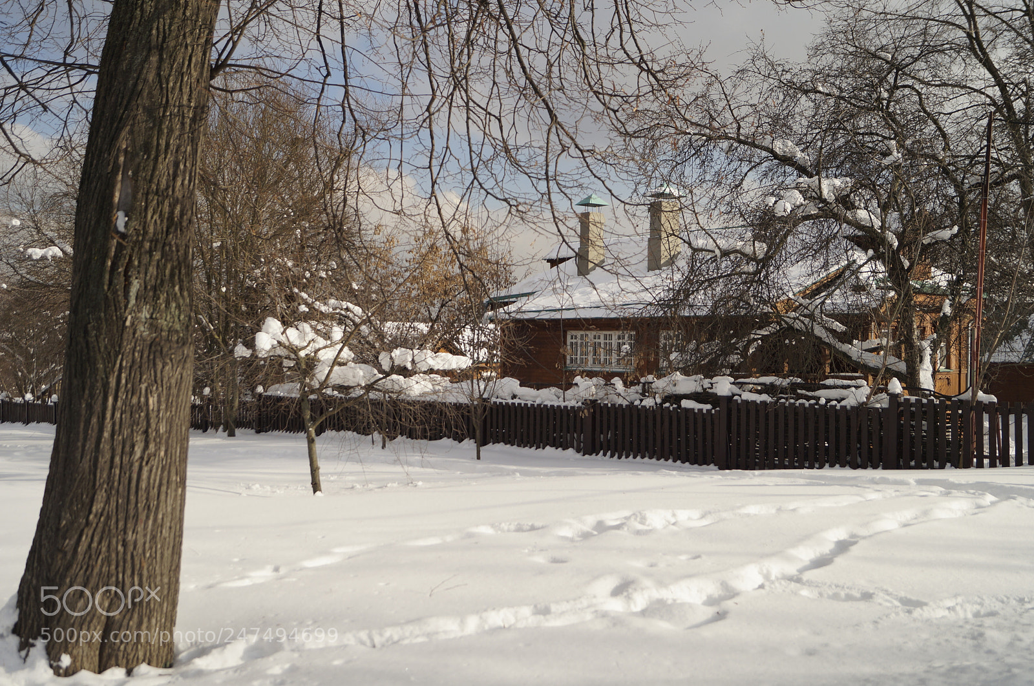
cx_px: 517
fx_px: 946
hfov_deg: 57.3
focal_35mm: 33
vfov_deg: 39.9
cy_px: 343
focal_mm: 22
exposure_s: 1/1600
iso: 100
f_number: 4
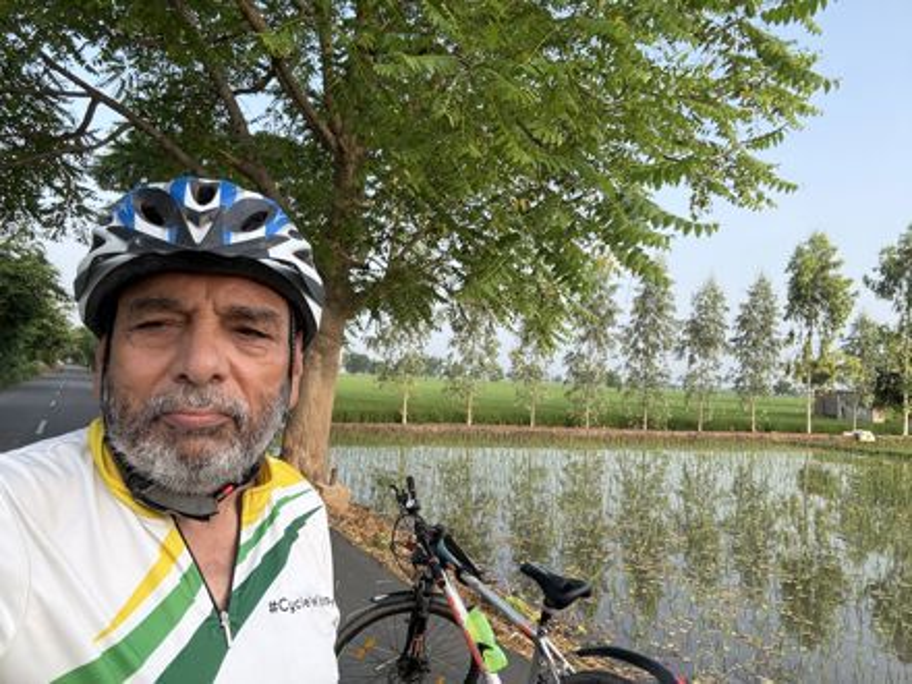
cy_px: 342
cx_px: 456
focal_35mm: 23
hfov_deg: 73.9
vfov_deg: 58.9
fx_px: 606
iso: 32
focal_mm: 2.69
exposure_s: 1/200
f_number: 1.9
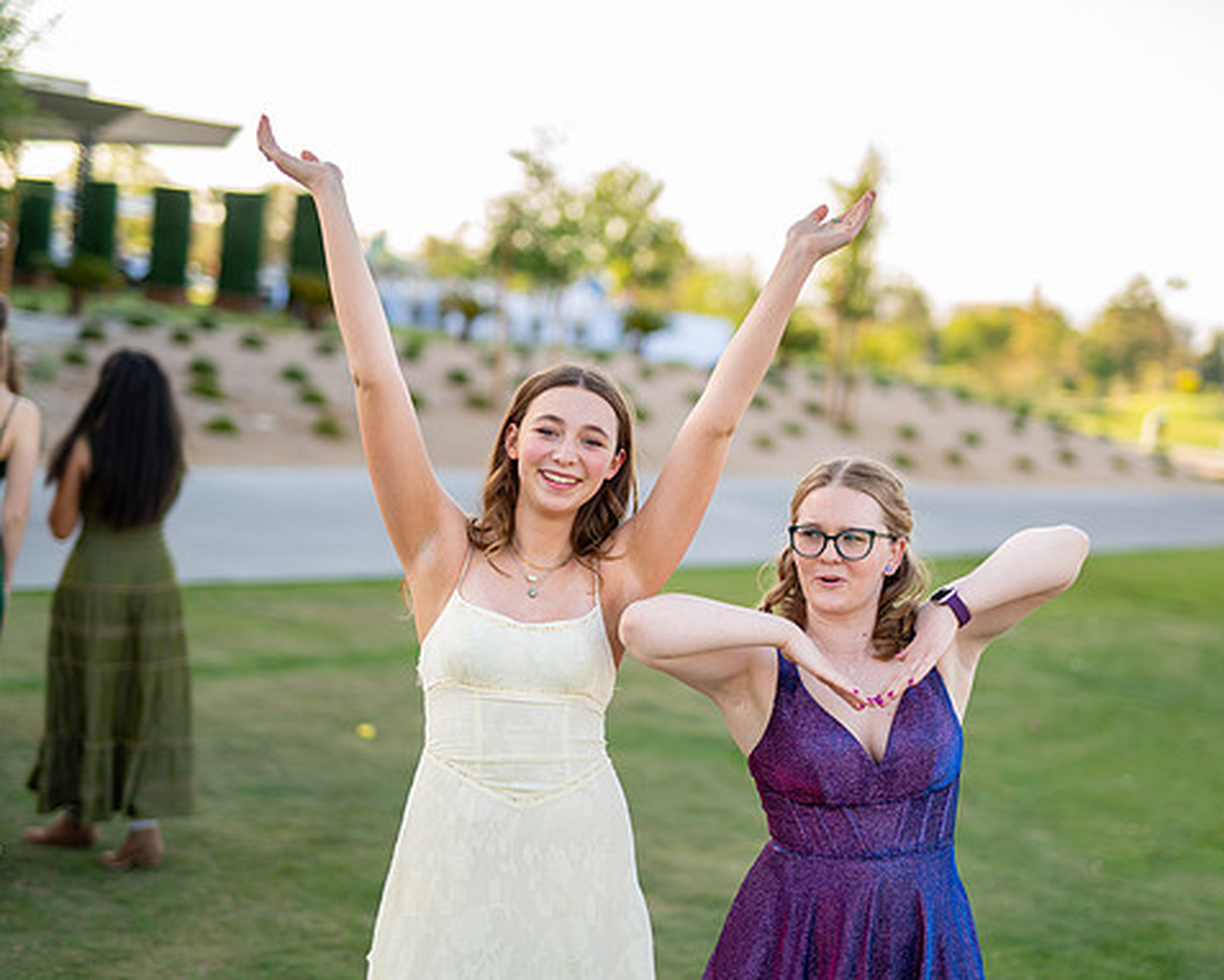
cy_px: 493
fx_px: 2066
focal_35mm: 57
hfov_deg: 32.9
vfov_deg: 26.7
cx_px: 713
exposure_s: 1/500
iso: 100
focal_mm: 50
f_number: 1.4
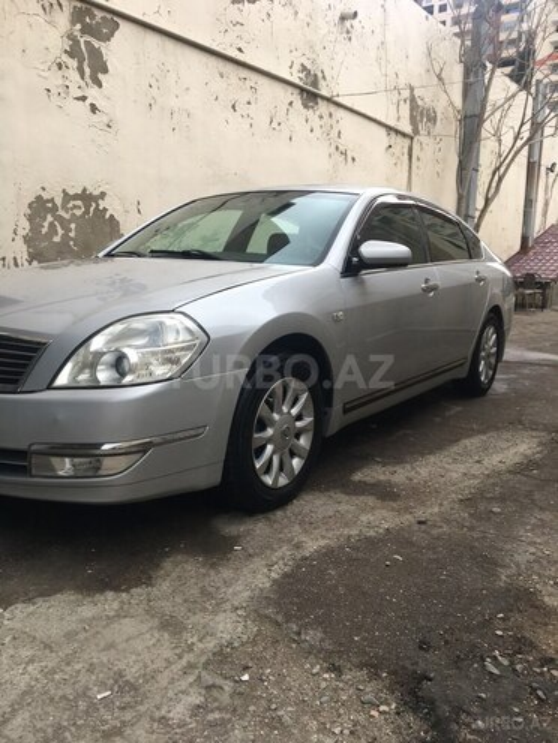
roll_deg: -1.6
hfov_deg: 48.2
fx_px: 623
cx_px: 279
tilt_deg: -9.1
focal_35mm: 29
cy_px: 372
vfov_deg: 61.7
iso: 32
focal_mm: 4.15
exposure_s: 1/100
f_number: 2.2
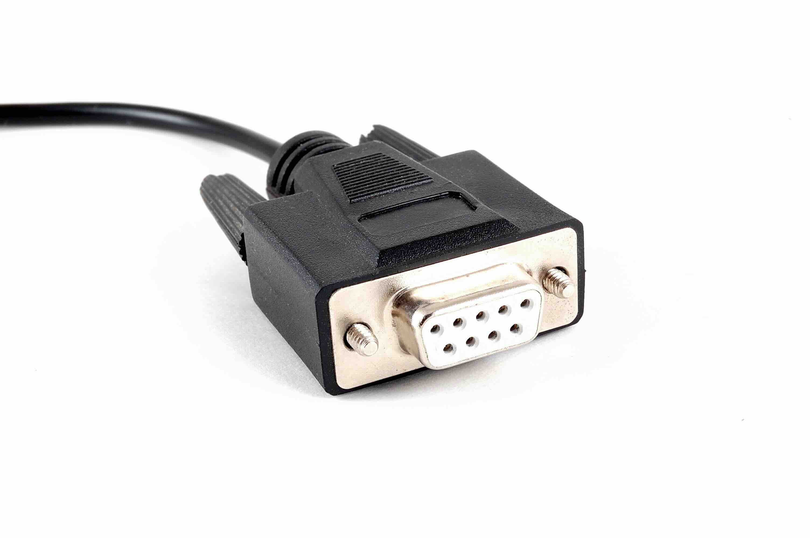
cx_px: 405
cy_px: 269
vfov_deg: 18.9
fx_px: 1619
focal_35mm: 72
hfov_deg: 28.1
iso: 400
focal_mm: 48
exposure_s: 1/200
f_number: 20
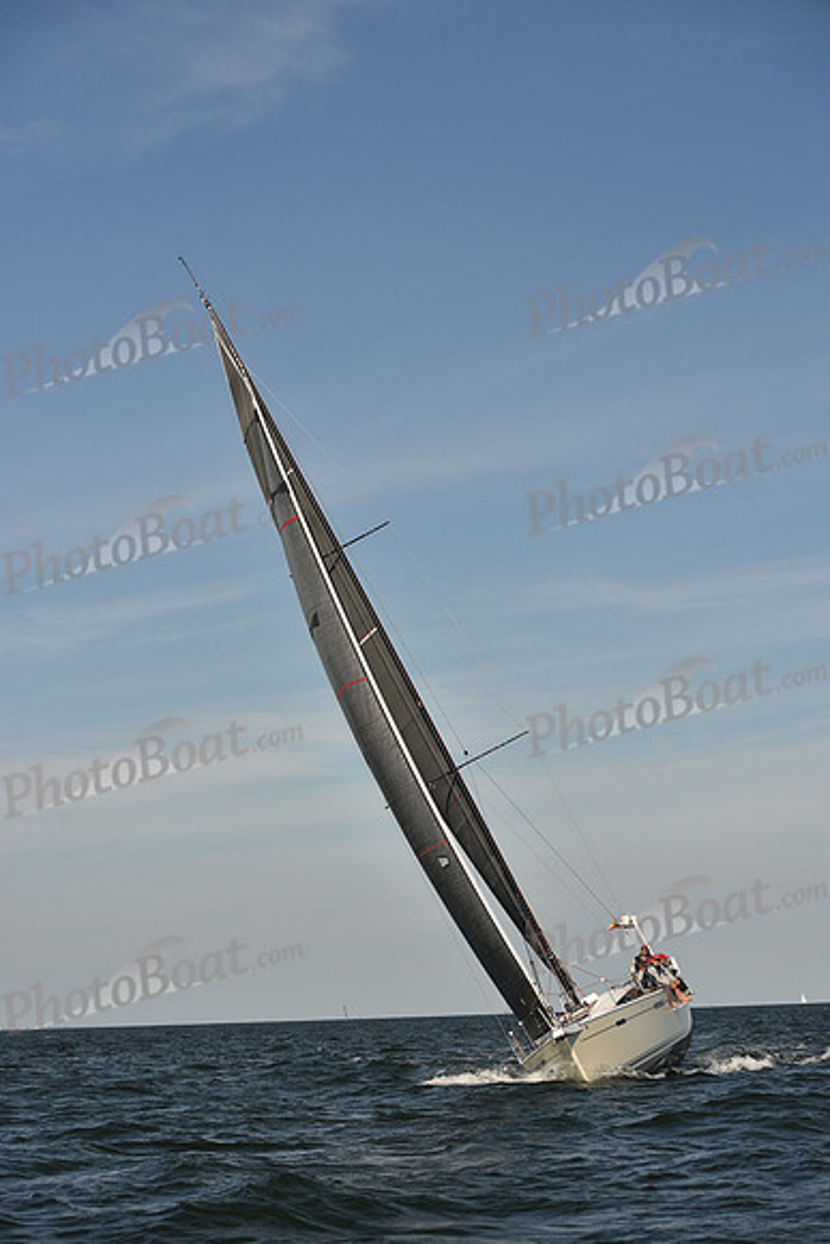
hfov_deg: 19.5
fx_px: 2419
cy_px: 622
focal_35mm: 70
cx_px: 415
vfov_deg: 28.8
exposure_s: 1/800
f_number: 6.3
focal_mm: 70
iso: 250
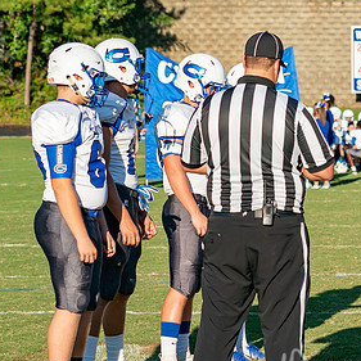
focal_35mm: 228
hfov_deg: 7.6
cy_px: 158
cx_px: 420
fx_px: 2690
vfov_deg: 7.7
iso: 160
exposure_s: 1/1000
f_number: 5.6
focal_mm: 100
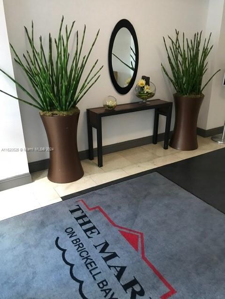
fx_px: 243
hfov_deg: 49.7
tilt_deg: -20.3
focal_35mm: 28
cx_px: 112
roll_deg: +2.4
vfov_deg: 63.4
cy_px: 150
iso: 100
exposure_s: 1/15
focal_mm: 3.99
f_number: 1.8
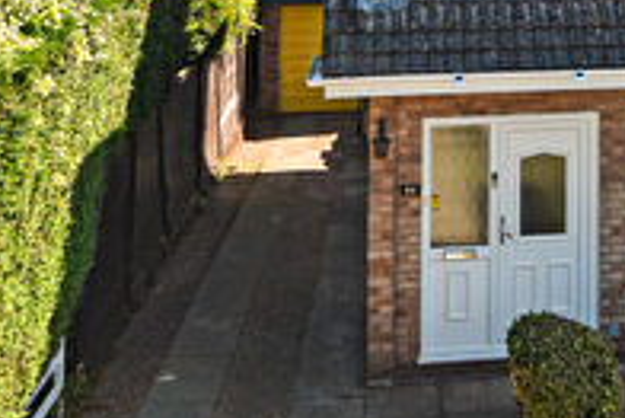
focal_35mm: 59
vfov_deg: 20.8
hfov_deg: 32.4
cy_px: -145
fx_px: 1021
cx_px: 561
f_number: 7.1
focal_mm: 11
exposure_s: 1/200
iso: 100
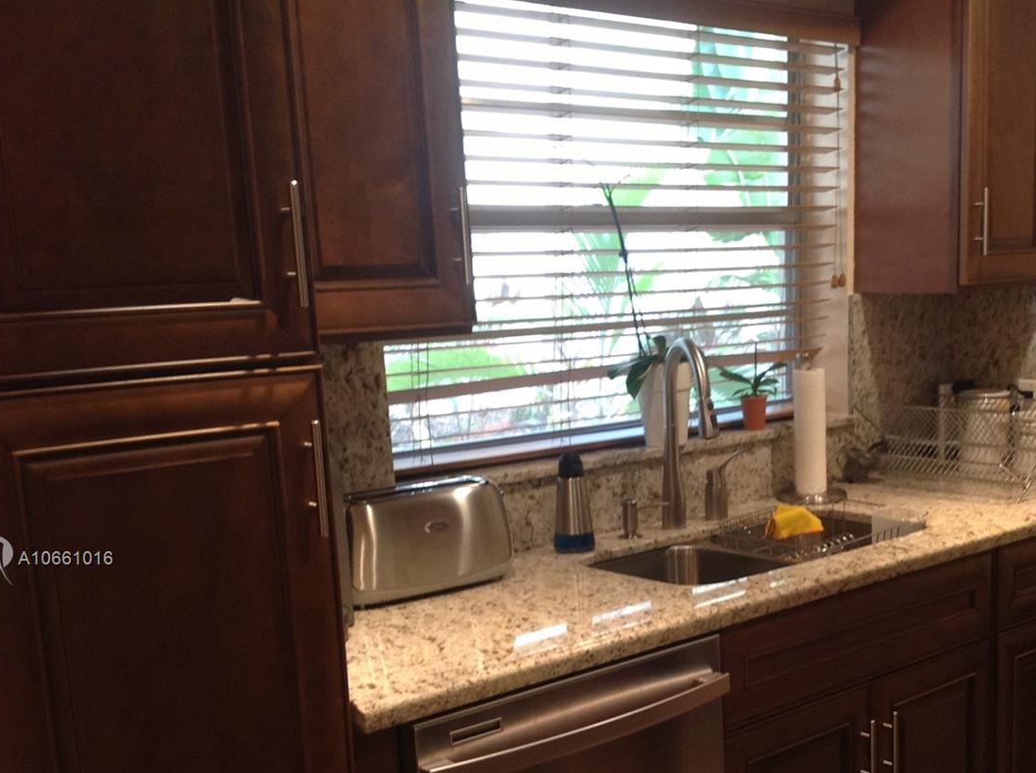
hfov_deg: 37.0
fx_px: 1523
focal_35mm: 51
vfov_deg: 28.1
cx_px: 719
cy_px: 560
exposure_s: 1/15
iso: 100
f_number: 2.4
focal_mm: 4.28
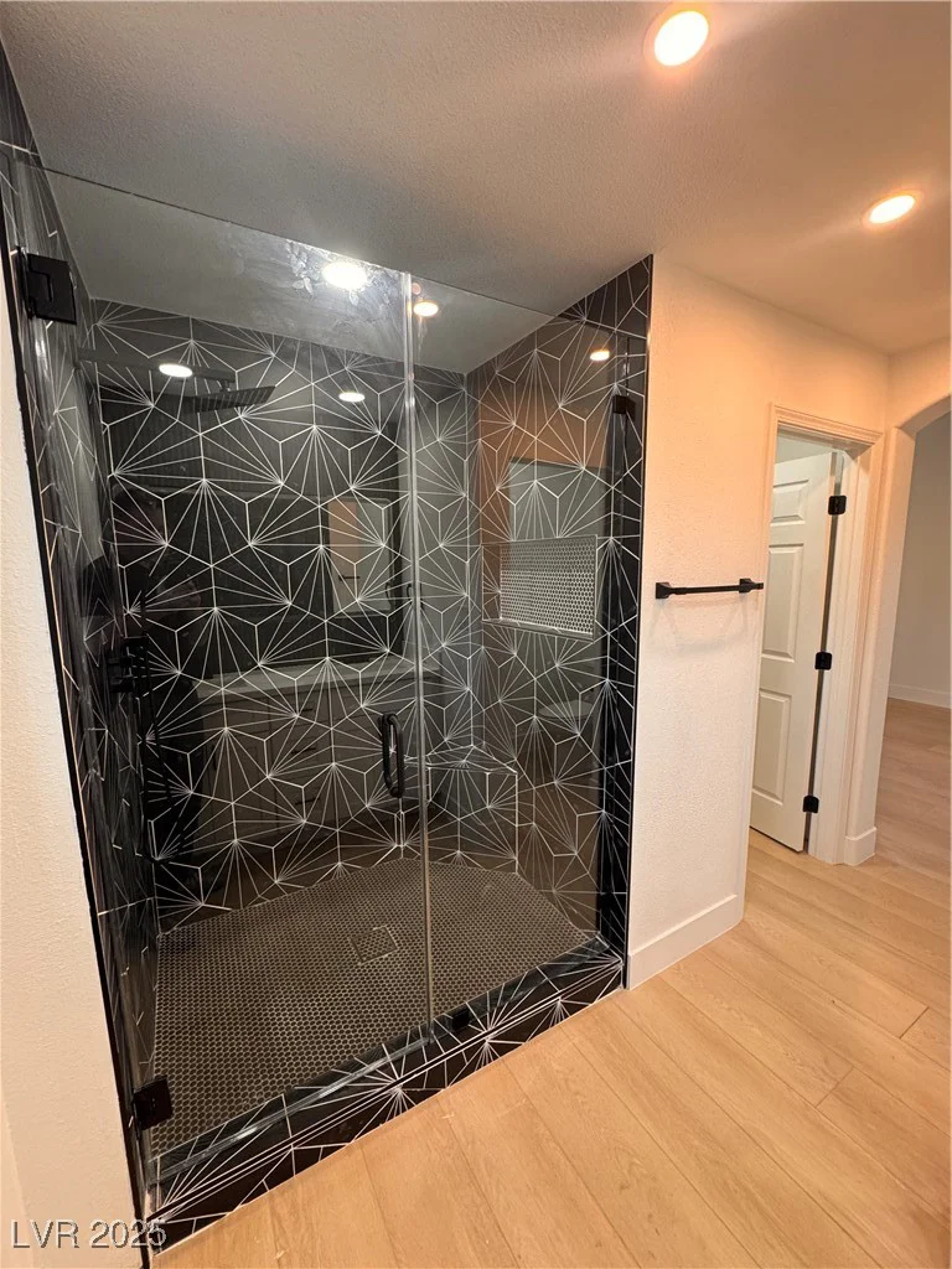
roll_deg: +0.9
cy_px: 634
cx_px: 476
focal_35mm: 14
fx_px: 513
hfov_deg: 85.7
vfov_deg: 102.1
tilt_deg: -6.8
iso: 250
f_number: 2.2
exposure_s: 1/60
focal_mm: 2.22
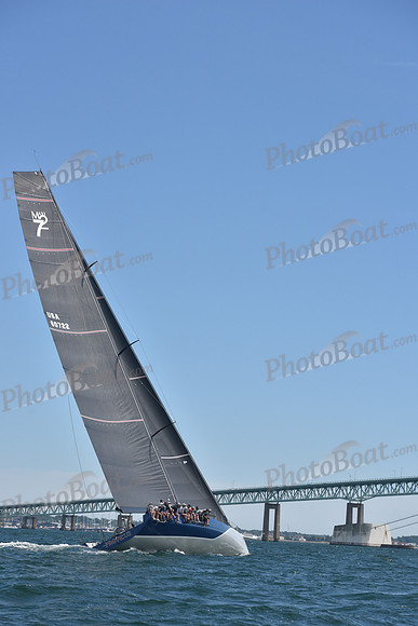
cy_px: 313
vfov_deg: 23.6
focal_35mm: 86
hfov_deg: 15.9
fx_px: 1497
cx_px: 209
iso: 320
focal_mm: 86
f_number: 6.3
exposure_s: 1/800
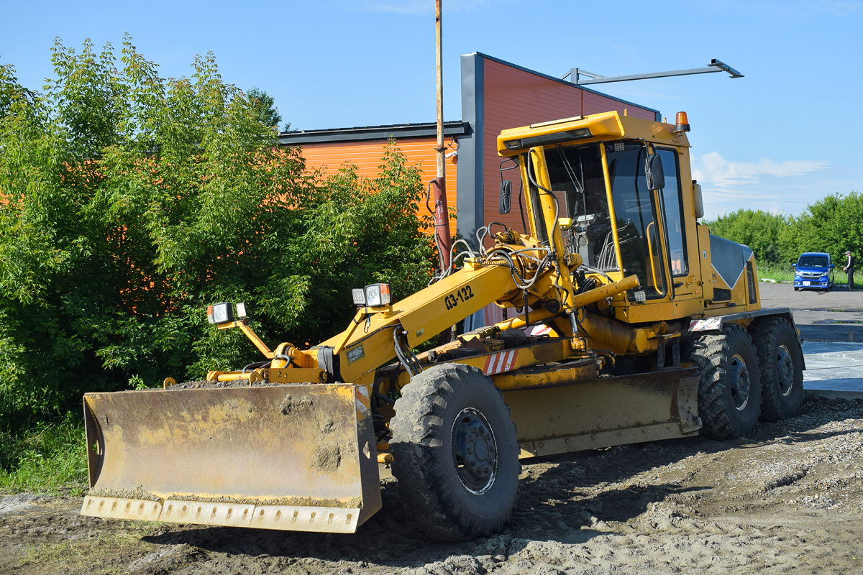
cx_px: 432
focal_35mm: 42
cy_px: 288
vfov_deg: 31.9
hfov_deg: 46.4
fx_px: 1007
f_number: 6.3
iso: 200
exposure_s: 1/640
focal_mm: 28
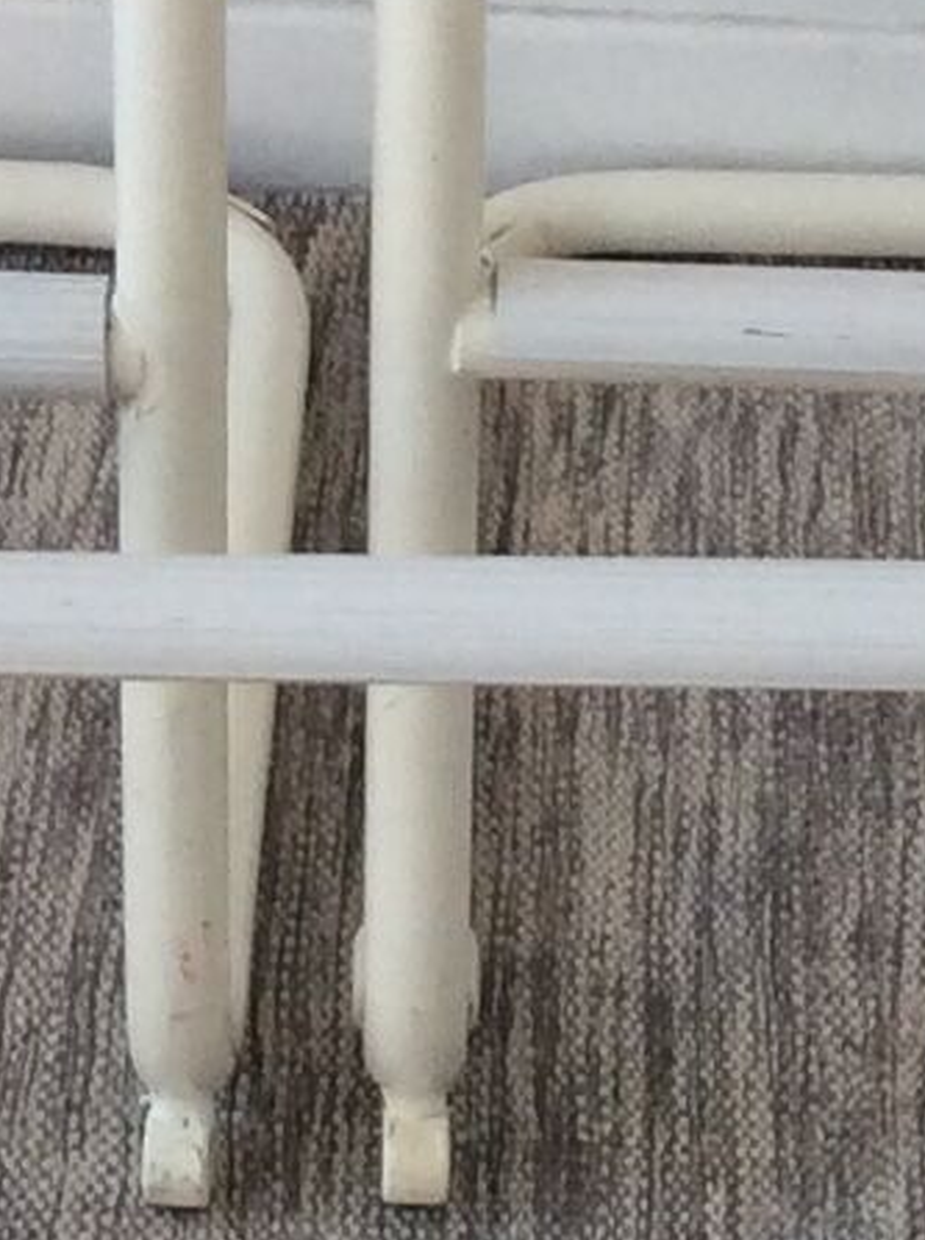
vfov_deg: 10.6
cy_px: 50
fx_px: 6646
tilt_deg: -30.8
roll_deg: +1.6
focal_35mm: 186
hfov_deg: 7.9
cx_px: 6
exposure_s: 1/100
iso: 50
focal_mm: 3.3
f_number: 2.4
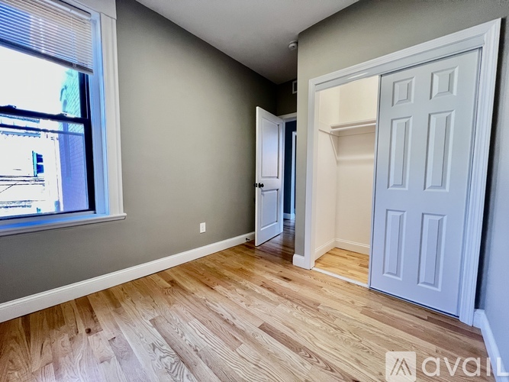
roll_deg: +1.0
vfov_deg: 89.9
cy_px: 191
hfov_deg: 106.2
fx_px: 191
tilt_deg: -4.8
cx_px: 254
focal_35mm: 13
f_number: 1.8
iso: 250
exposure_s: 1/60
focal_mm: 1.57
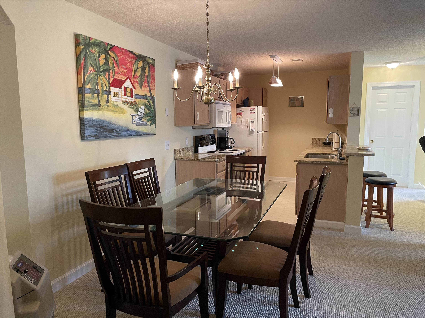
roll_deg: +0.8
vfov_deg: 53.1
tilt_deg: -7.5
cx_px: 212
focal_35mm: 26
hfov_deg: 67.3
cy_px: 159
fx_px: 319
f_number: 1.6
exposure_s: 1/60
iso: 250
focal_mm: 4.2
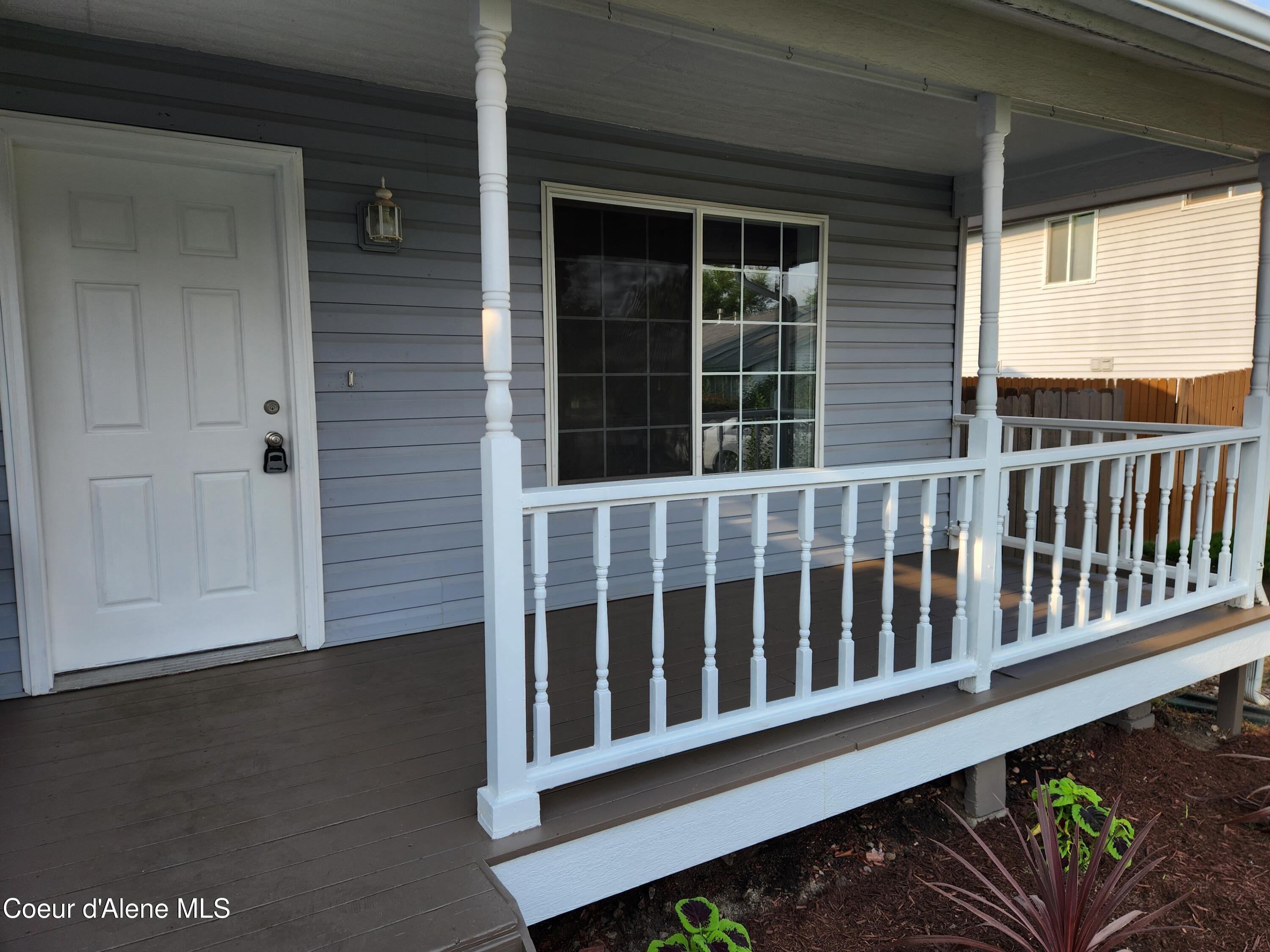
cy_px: 476
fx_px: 844
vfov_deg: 58.9
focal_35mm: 23
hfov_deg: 73.9
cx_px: 635
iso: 20
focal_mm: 5.4
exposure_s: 1/437
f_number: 1.8
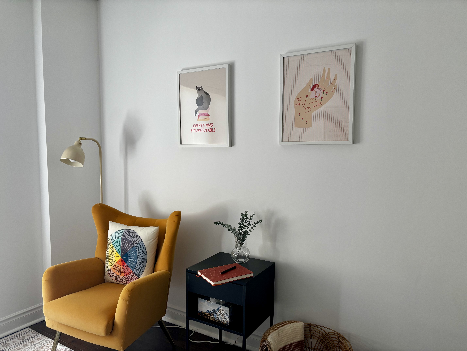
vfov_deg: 53.1
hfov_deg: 67.3
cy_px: 176
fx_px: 351
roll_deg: -0.5
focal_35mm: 26
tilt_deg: -5.8
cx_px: 234
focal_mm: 5.96
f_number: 1.6
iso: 80
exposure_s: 1/121
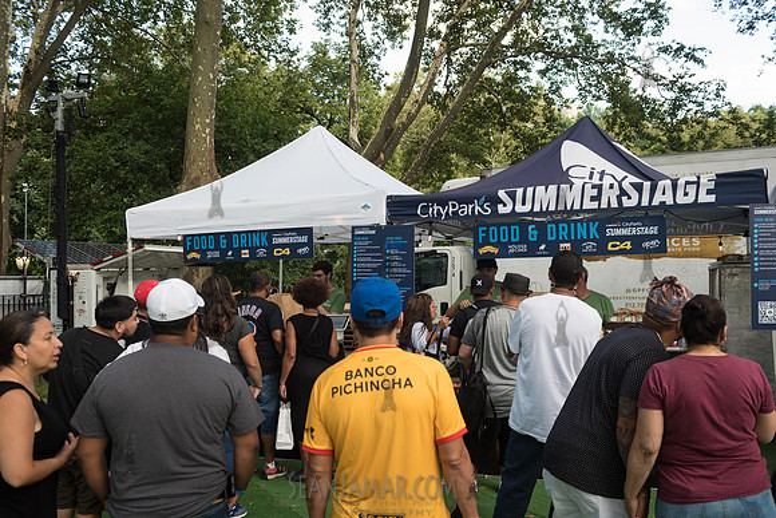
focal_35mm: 32
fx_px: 690
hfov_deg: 58.7
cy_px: 259
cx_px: 388
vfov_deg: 41.1
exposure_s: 1/250
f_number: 4.5
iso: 250
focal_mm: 32
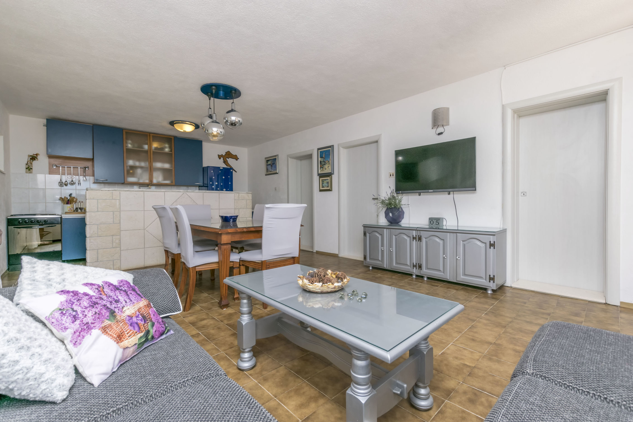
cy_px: 211
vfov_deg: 77.3
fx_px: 264
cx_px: 316
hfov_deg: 100.4
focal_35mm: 15
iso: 100
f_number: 8
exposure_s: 1/160
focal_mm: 10
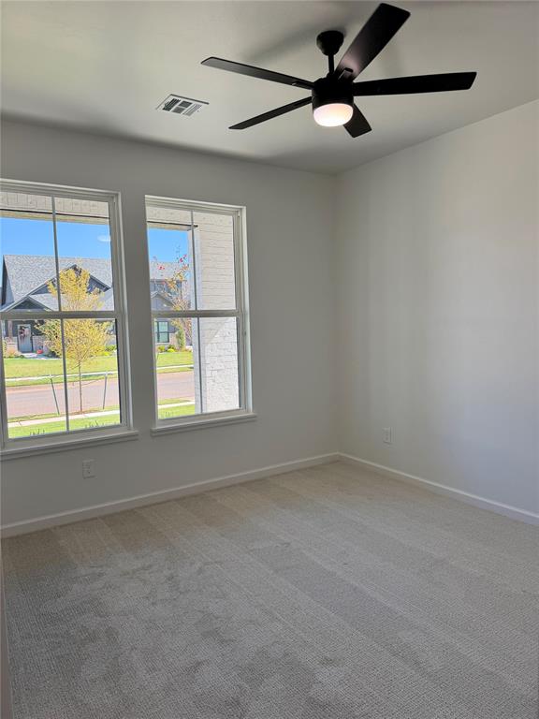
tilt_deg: -6.4
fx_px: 498
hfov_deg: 56.8
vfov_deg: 71.6
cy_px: 360
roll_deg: +2.8
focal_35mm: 24
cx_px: 270
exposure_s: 1/501
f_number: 1.78
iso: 100
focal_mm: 6.76
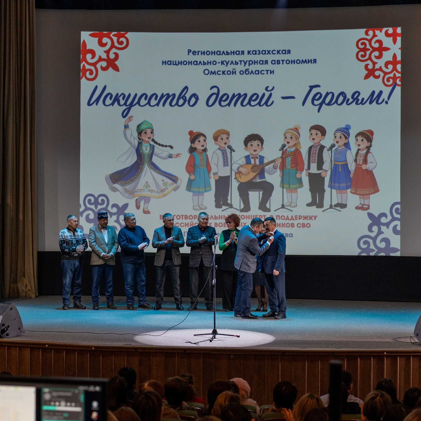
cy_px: 210
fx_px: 771
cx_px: 183
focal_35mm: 56
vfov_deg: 30.6
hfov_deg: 30.5
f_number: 3.5
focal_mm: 42
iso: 1250
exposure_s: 1/160
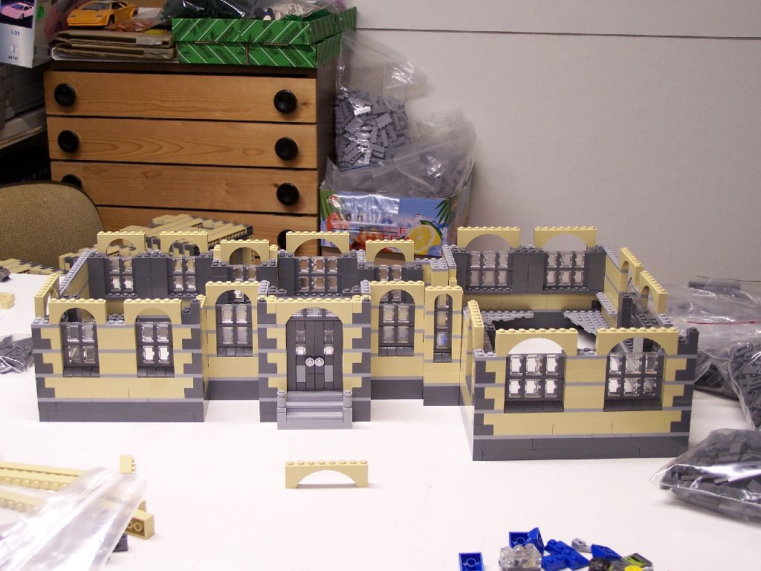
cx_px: 380
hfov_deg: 34.3
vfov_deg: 26.1
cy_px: 286
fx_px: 1231
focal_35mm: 56
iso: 80
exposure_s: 1/8
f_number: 3.1
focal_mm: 9.3
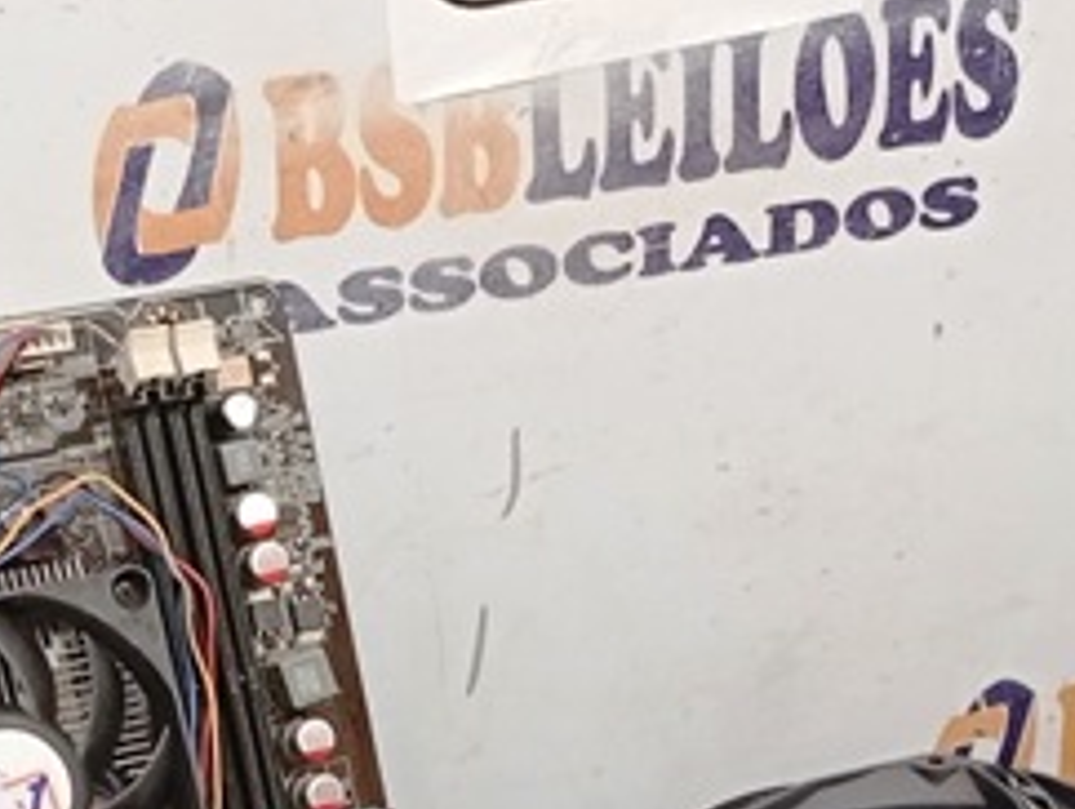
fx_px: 3544
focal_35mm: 114
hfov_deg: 17.2
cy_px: 1276
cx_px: 600
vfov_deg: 12.3
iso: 360
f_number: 1.8
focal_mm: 3.98
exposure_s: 1/30
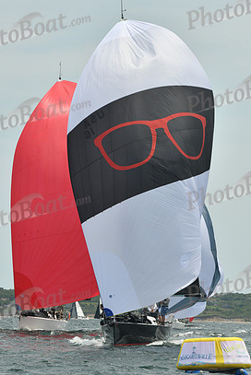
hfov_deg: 5.7
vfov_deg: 8.5
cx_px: 139
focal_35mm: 242
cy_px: 152
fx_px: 2526
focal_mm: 170
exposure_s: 1/1250
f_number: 10
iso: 320
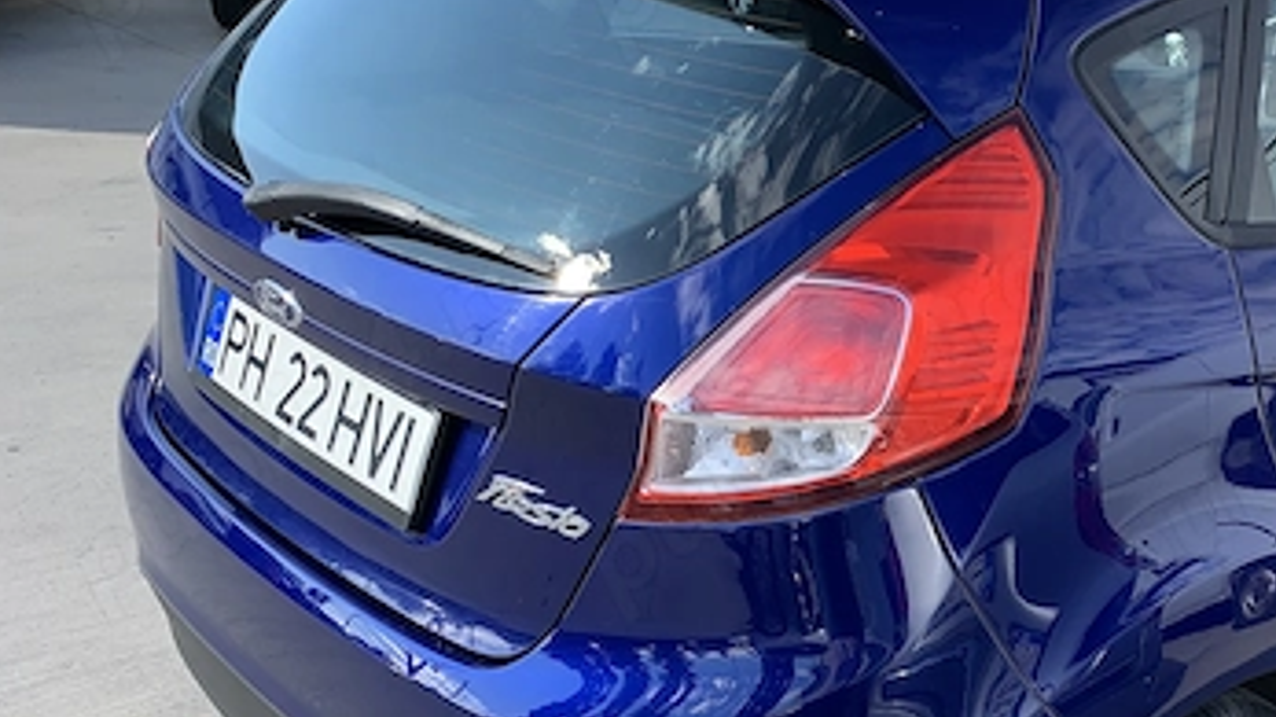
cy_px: 460
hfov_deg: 39.8
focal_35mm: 49
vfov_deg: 24.3
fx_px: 1658
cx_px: 1081
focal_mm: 4.25
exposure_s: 1/424
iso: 25
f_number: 1.8
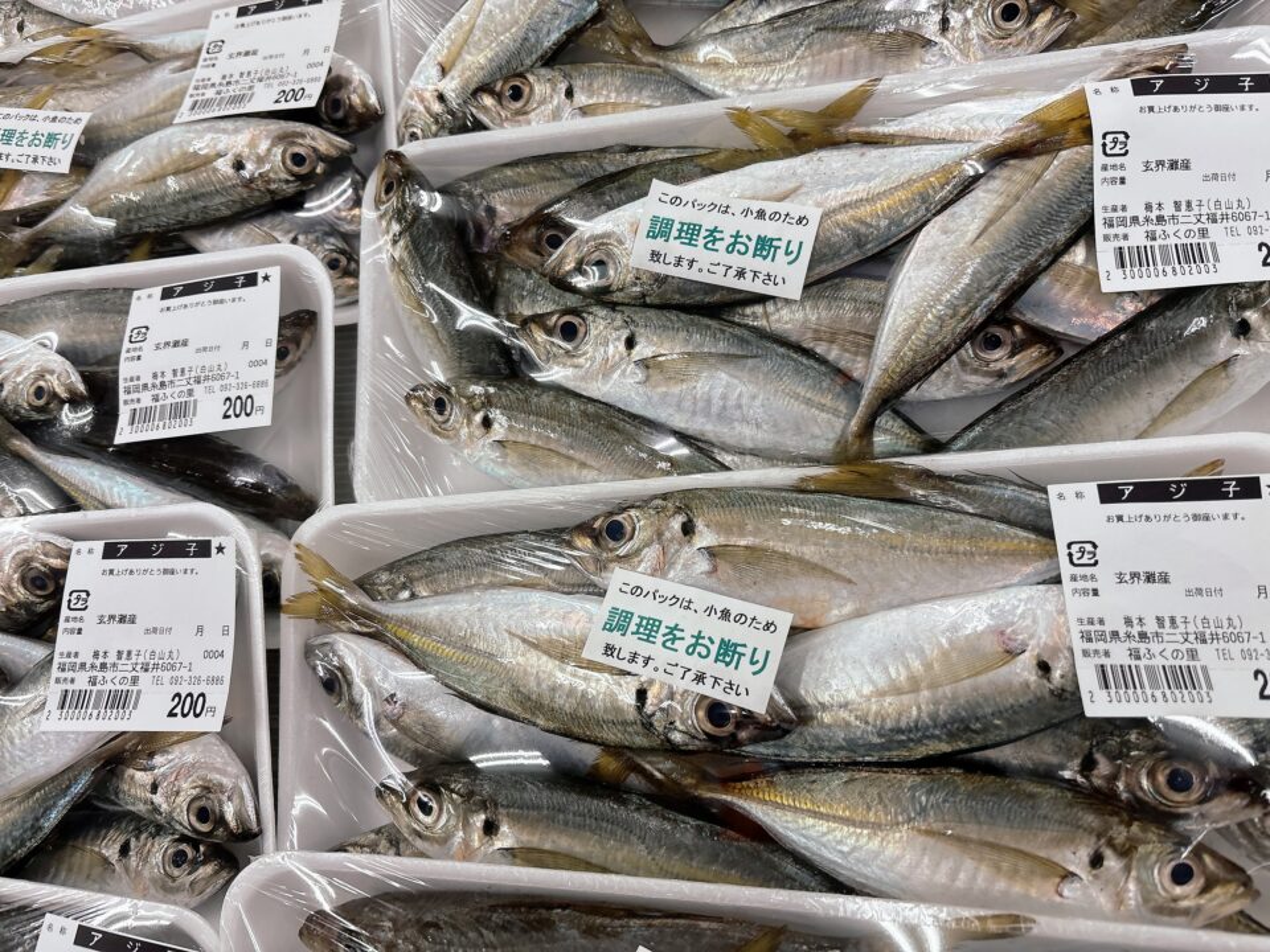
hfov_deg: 67.3
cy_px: 476
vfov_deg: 53.1
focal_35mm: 26
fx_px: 954
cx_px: 635
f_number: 1.6
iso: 100
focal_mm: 5.96
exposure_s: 1/120
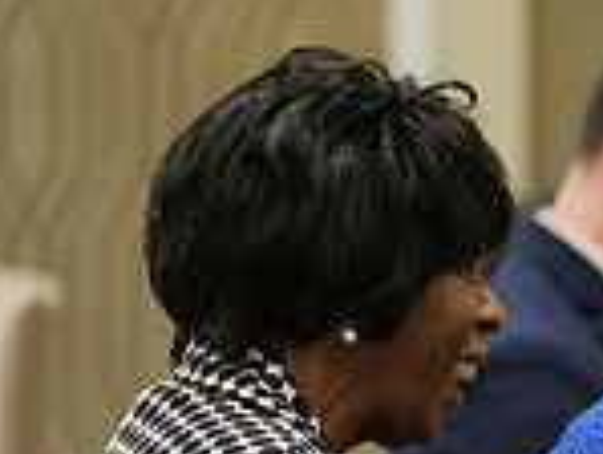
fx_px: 11646
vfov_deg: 2.2
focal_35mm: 668
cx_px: 1081
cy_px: 509
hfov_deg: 3.0
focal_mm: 119.2
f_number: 2.8
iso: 3200
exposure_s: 1/160
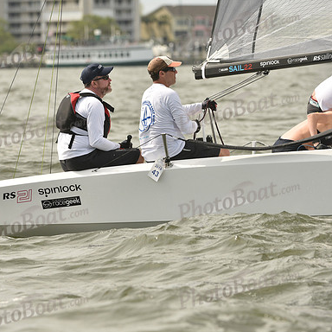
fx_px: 3342
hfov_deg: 5.7
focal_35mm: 308
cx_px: 134
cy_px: 166
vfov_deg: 5.7
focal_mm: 240
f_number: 5.6
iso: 320
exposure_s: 1/1600
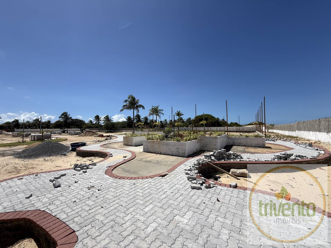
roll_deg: +0.3
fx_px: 134
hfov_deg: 102.1
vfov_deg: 85.7
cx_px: 166
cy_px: 124
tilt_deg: +2.4
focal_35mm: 14
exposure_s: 1/4425
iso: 50
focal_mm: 2.22
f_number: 2.2
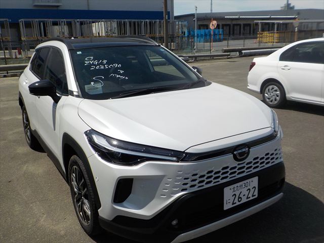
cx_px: 162
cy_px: 122
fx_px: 281
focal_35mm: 30
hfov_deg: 60.0
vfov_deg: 46.8
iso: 125
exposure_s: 1/640
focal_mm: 4.1
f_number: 6.6
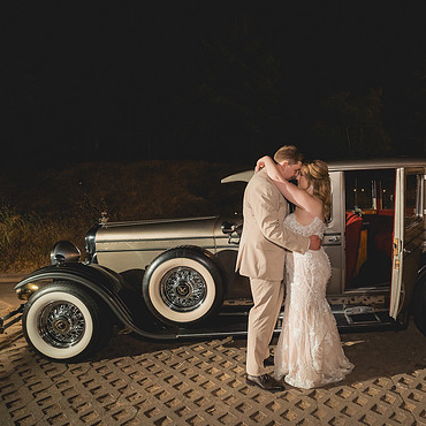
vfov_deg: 65.0
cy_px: 208
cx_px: 304
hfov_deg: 62.4
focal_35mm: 24
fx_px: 334
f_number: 2.8
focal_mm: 18
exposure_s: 1/125
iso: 3200
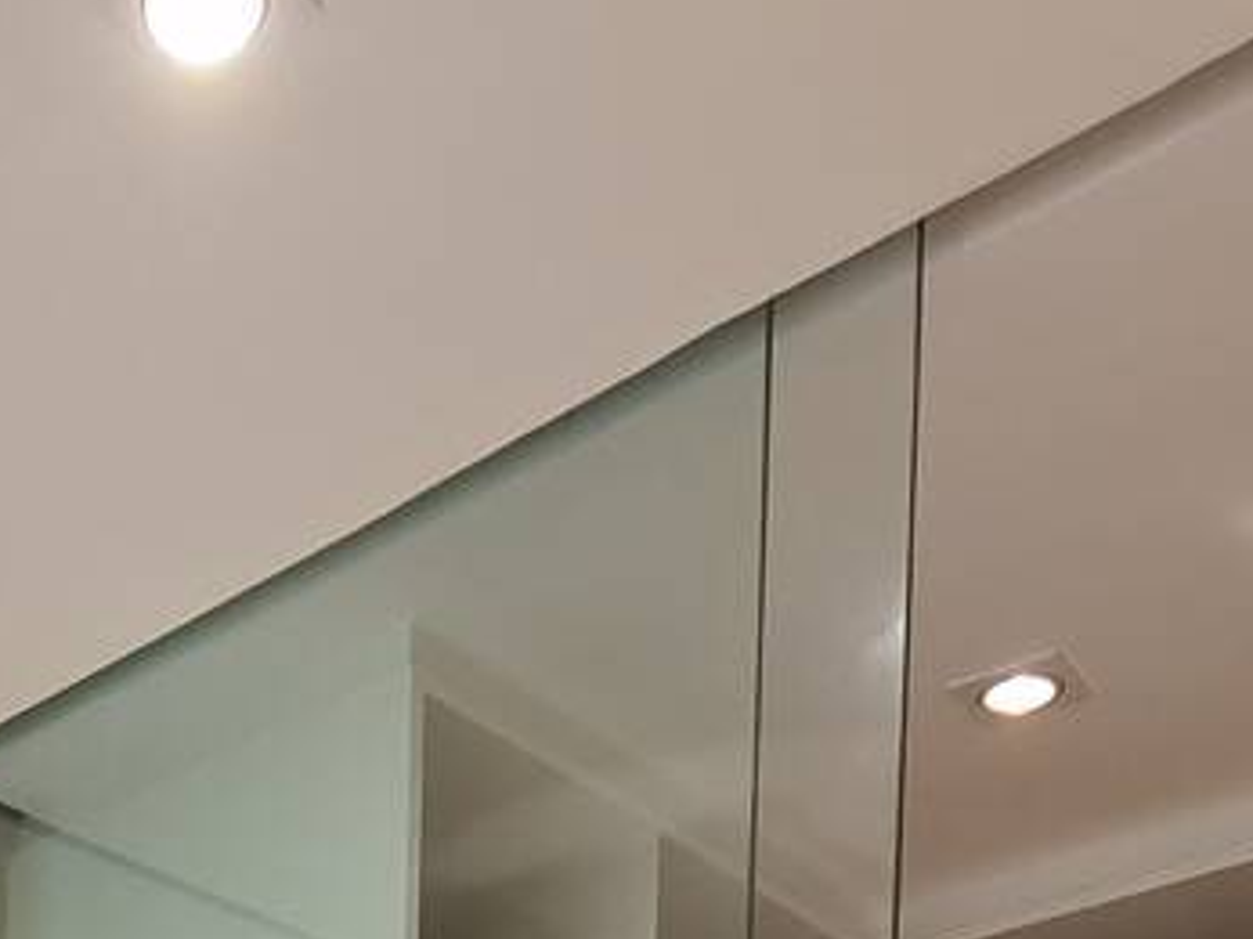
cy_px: 1921
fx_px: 1954
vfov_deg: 17.8
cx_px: 126
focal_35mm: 54
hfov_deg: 33.7
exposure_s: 1/40
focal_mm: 2.2
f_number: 2.2
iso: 400
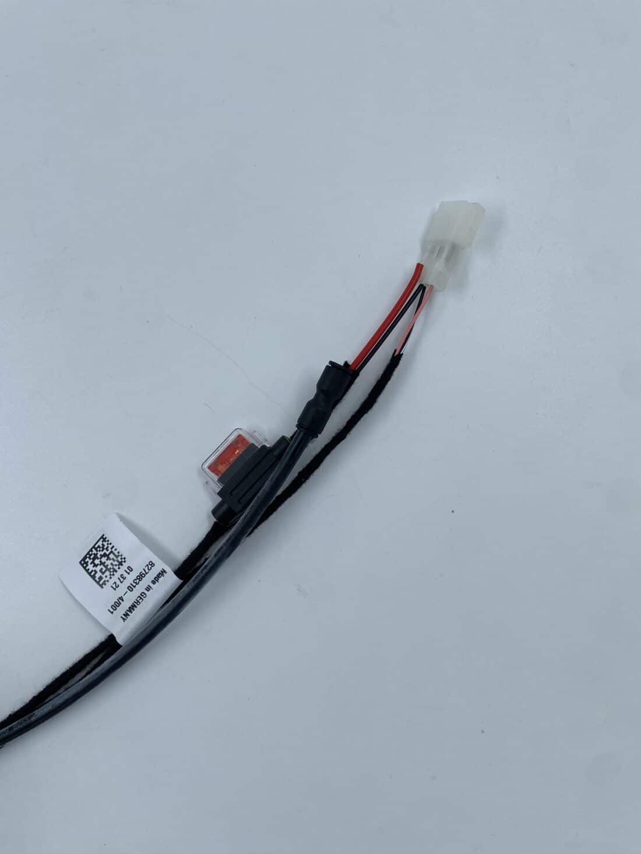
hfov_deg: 53.1
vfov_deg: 67.3
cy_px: 427
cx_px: 320
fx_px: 642
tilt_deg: -85.3
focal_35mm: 26
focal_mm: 4.25
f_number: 1.8
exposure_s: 1/912
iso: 32
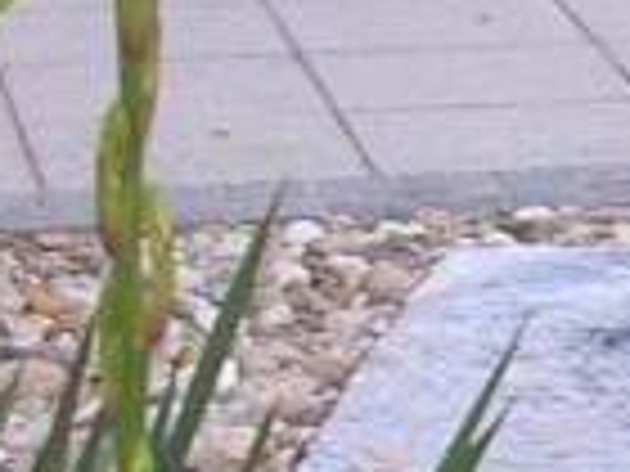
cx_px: 1058
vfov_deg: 4.3
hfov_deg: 5.7
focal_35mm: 342
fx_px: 6224
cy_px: 476
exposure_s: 1/55.8
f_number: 3.4
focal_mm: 9.1
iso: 50
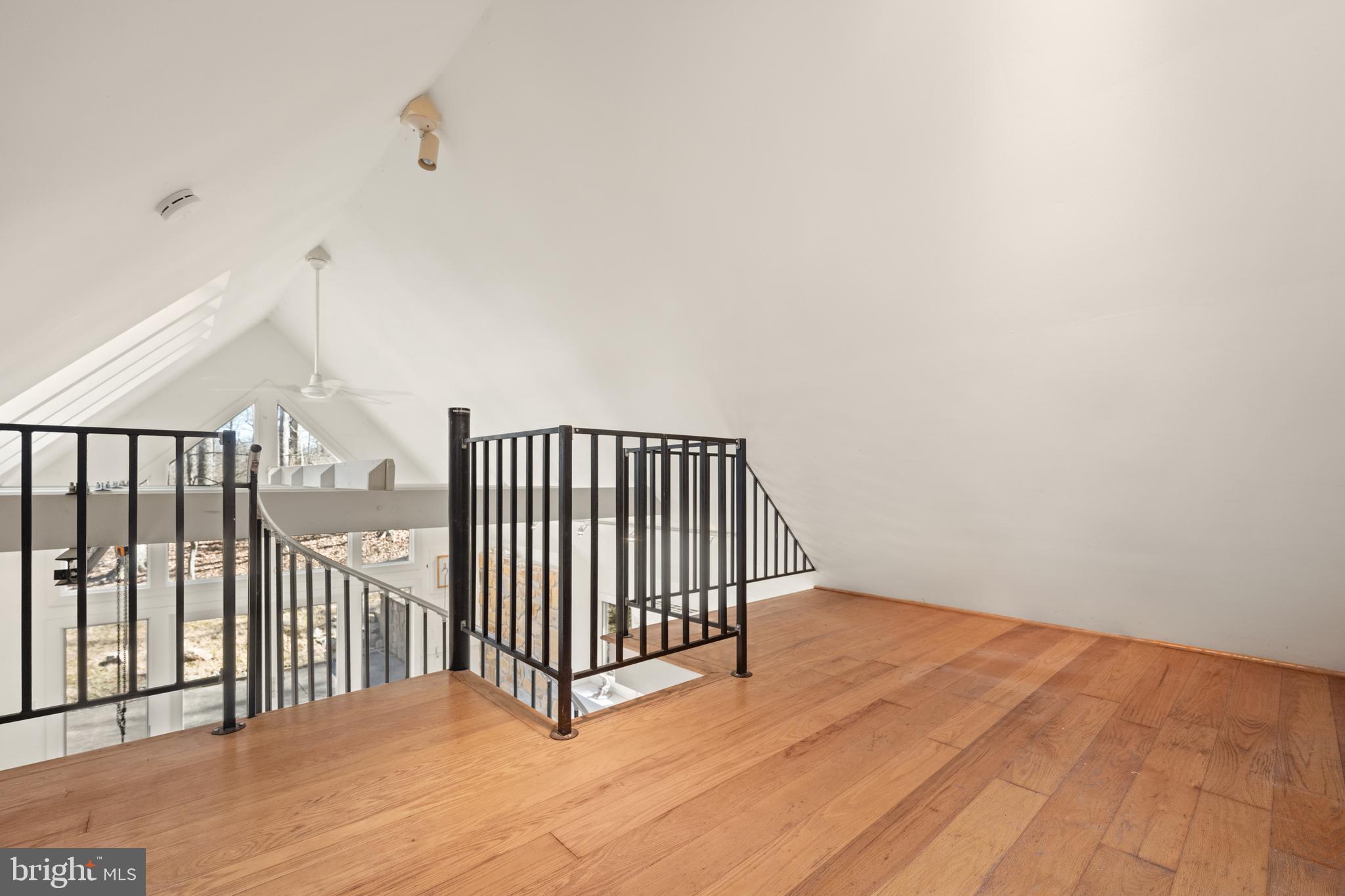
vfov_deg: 77.3
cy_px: 448
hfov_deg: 100.4
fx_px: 560
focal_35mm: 15
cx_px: 672
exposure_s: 1/30
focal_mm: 15
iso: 640
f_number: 5
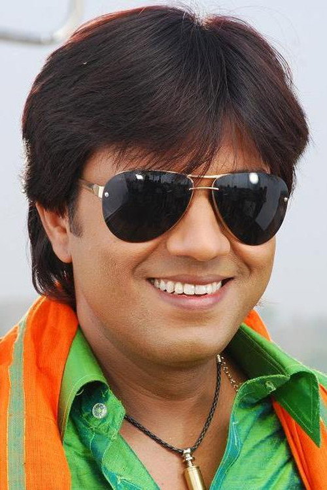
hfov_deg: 8.3
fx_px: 2248
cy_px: 245
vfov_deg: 12.5
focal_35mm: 165
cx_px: 164
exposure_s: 1/125
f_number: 13
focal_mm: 110
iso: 200
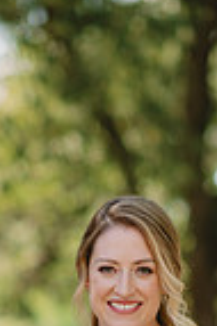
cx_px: 120
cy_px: 497
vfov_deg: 7.6
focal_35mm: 268
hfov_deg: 5.1
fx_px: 2429
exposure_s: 1/640
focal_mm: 85
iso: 100
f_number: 2.2
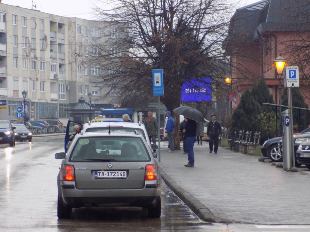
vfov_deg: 9.6
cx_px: 155
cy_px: 116
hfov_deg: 12.8
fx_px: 1379
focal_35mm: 154
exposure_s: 1/30
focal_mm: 27.3
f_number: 5.2
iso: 80
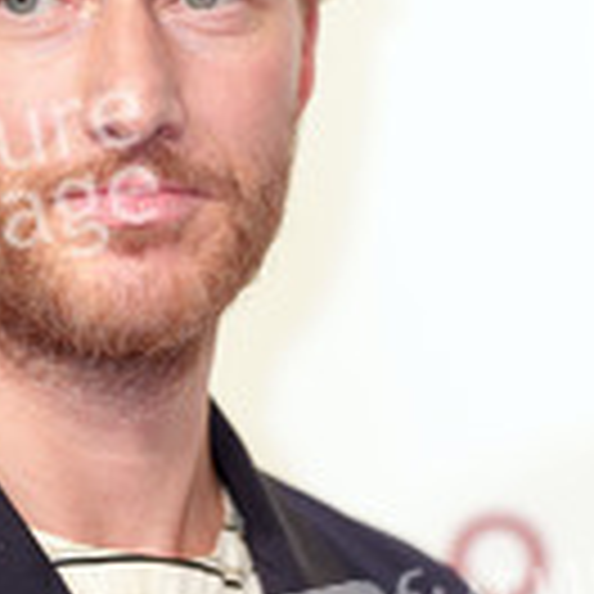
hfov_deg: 4.4
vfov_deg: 4.4
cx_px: 58
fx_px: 7727
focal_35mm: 398
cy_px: 423
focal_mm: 155
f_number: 3.2
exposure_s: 1/200
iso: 320
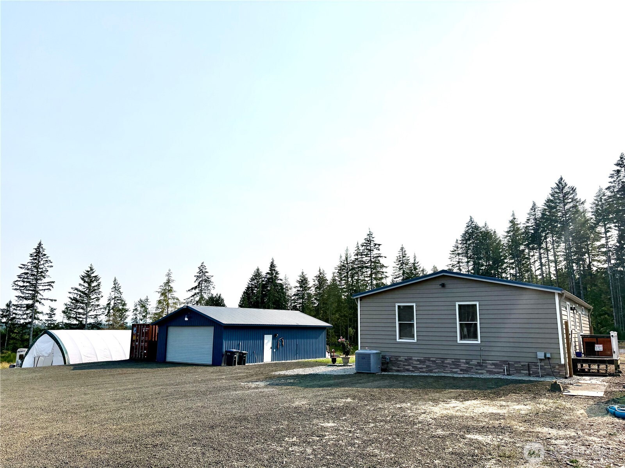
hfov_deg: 67.3
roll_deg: -0.4
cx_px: 312
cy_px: 234
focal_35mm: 26
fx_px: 469
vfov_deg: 53.1
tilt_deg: +11.6
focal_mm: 5.96
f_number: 1.6
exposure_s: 1/10101
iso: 50
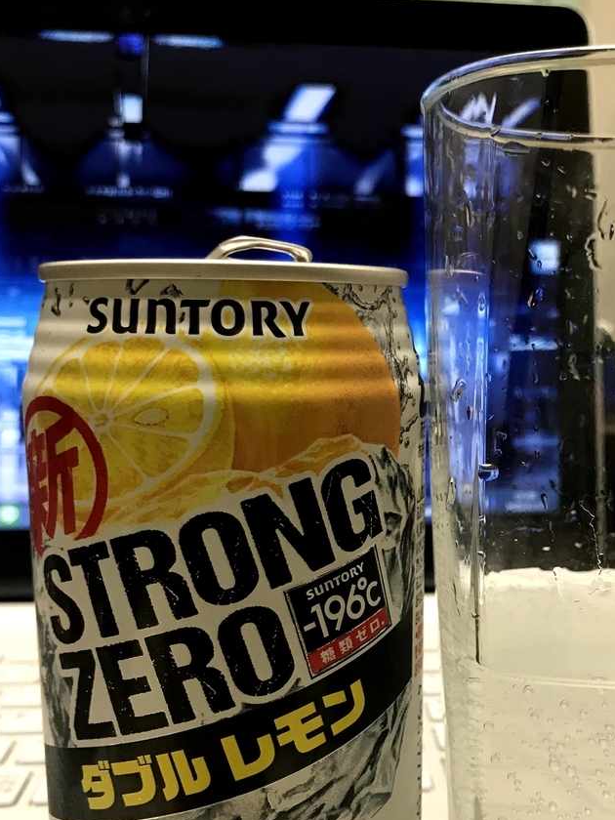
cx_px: 418
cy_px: 490
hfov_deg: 35.6
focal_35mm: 40
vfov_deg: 46.5
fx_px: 948
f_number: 1.8
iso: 40
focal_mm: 3.99
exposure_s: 1/17
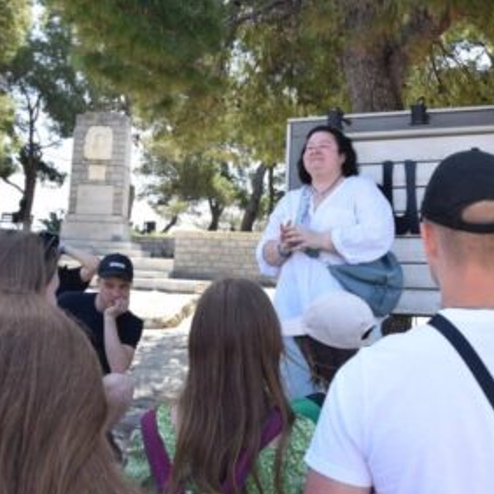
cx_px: 261
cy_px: 168
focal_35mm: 39
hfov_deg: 42.8
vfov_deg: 42.3
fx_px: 630
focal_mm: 18
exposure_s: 1/250
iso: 360
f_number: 8
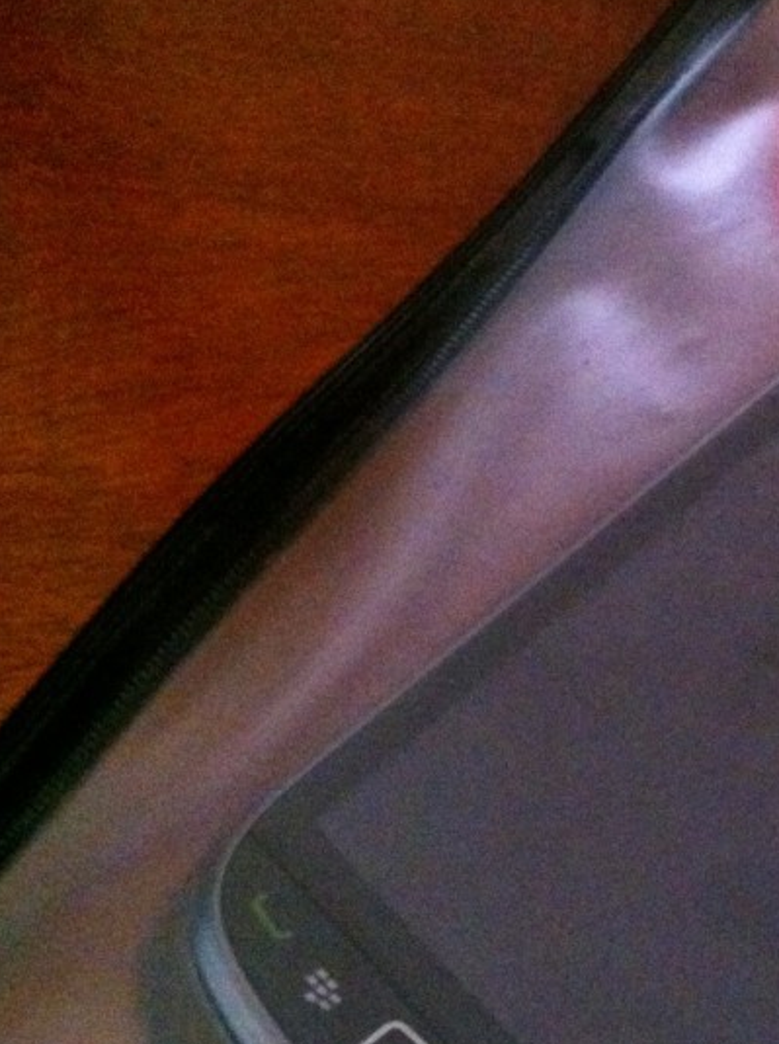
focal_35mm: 67
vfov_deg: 28.9
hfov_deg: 21.4
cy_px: 665
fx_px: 2018
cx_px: 683
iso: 1000
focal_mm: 3.85
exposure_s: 1/15
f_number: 2.8
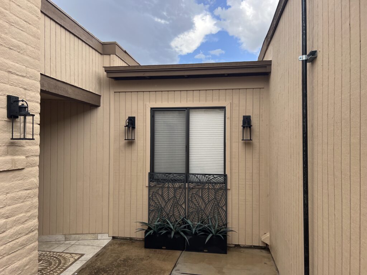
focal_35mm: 26
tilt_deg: -1.1
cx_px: 184
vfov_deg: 53.1
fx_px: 276
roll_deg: +0.5
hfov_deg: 67.3
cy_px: 138
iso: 50
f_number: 1.5
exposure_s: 1/780
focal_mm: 5.7
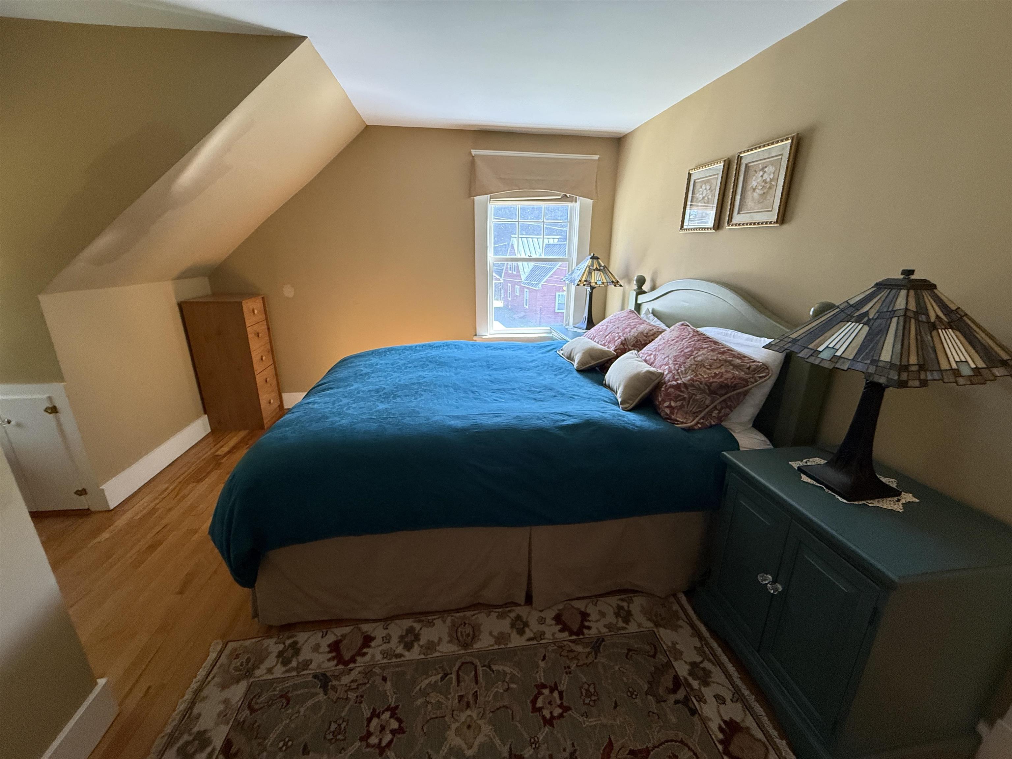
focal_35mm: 14
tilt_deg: -17.1
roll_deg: -0.6
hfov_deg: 102.1
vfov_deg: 85.7
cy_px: 380
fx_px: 409
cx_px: 506
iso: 320
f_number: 2.2
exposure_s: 1/99
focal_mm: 2.22
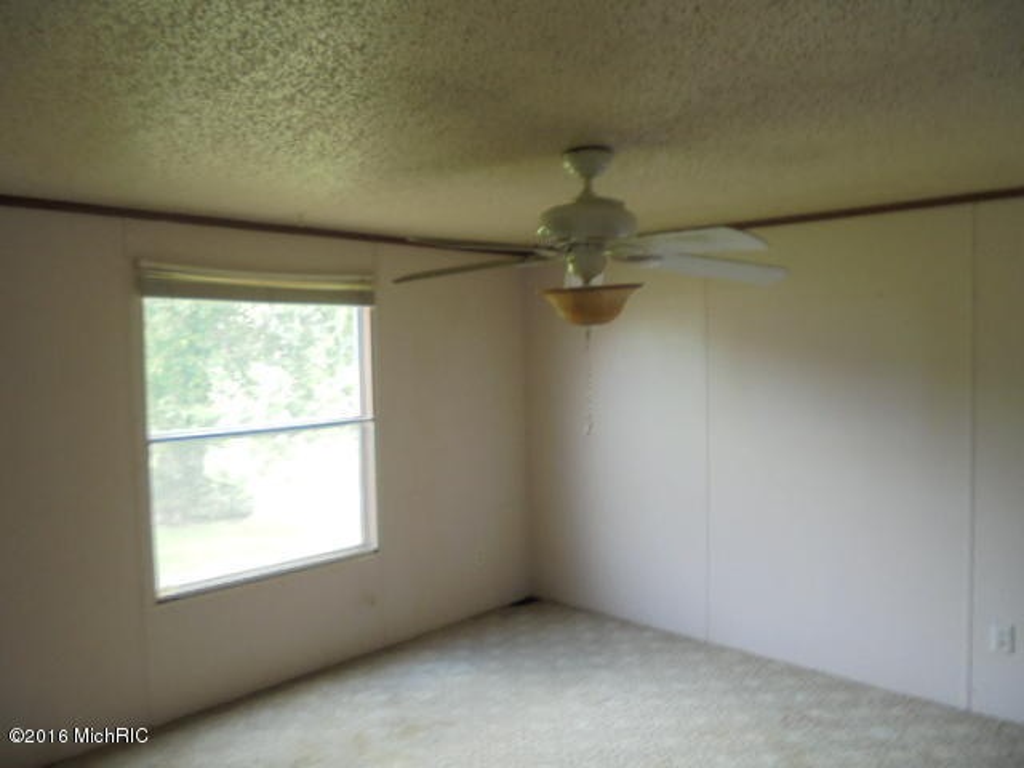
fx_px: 769
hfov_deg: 67.3
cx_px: 512
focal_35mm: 26
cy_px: 384
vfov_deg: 53.1
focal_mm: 4.6
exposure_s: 1/30
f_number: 3.5
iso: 100
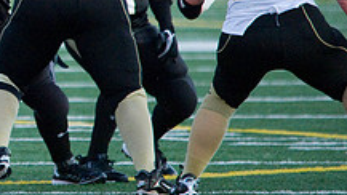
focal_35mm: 1397
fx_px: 12852
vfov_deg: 0.9
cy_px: -16
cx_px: -82
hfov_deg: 1.5
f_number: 6.3
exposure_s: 1/1000
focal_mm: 500
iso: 12800
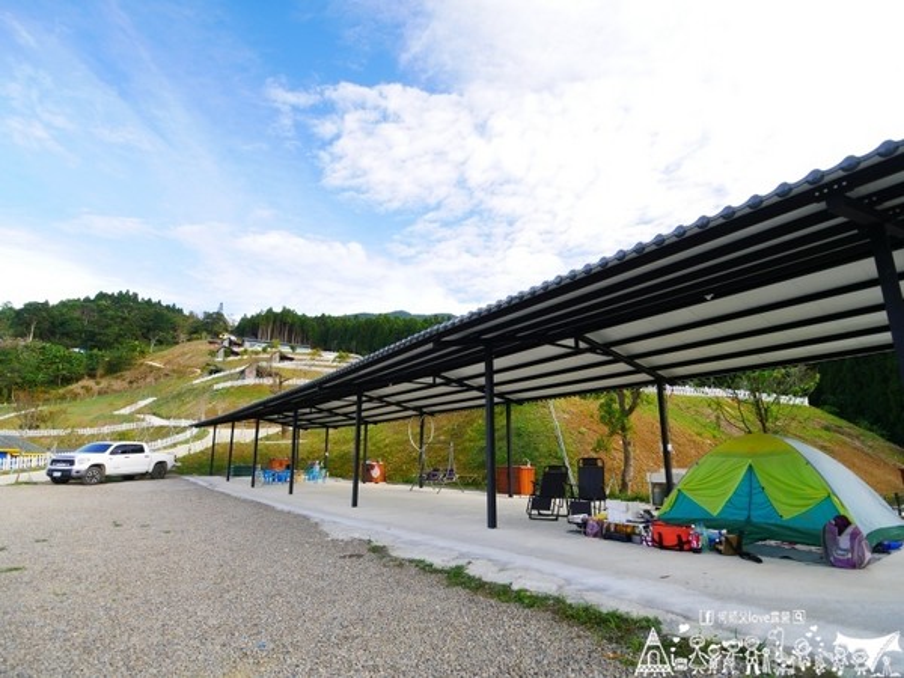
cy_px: 339
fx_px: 470
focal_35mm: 18
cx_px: 452
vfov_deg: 71.6
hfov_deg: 87.8
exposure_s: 1/125
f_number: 4
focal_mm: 9
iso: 200
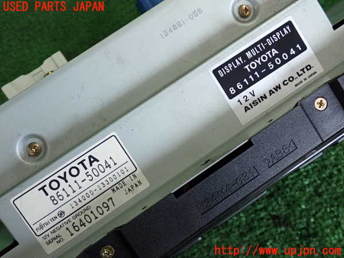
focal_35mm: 44
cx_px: 172
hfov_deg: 42.9
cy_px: 129
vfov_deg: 32.9
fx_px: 437
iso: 400
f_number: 2.9
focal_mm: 7.84
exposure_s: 1/125
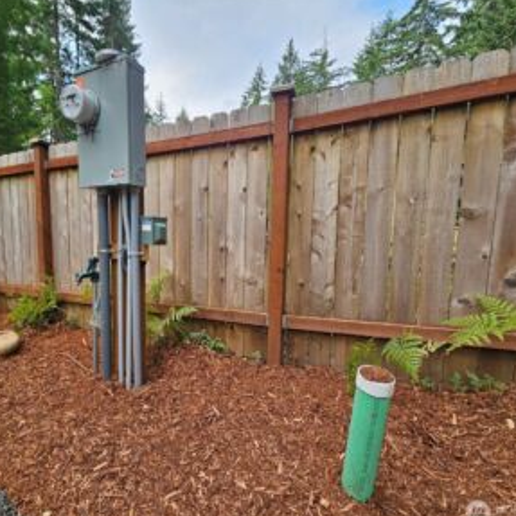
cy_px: 261
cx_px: 223
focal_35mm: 16
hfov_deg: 86.9
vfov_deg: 87.4
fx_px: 270
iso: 50
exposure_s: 1/359
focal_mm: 2.2
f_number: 2.2
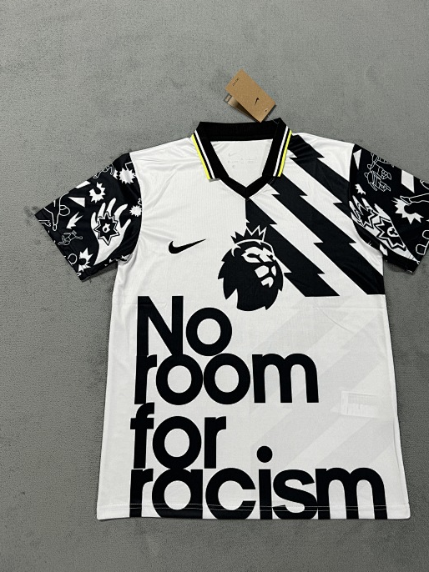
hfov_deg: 49.5
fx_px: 463
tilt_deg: -77.8
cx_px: 247
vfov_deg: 63.4
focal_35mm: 28
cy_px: 263
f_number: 1.78
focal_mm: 6.76
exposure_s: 1/50
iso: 125
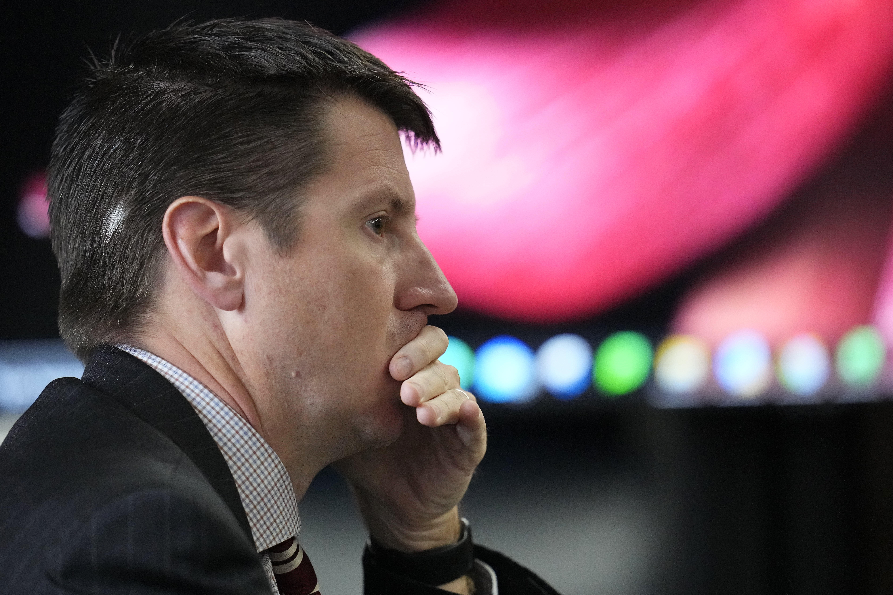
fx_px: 11261
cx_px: 391
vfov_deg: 3.0
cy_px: 269
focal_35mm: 454
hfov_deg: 4.5
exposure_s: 1/500
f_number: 2.8
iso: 10000
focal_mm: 400
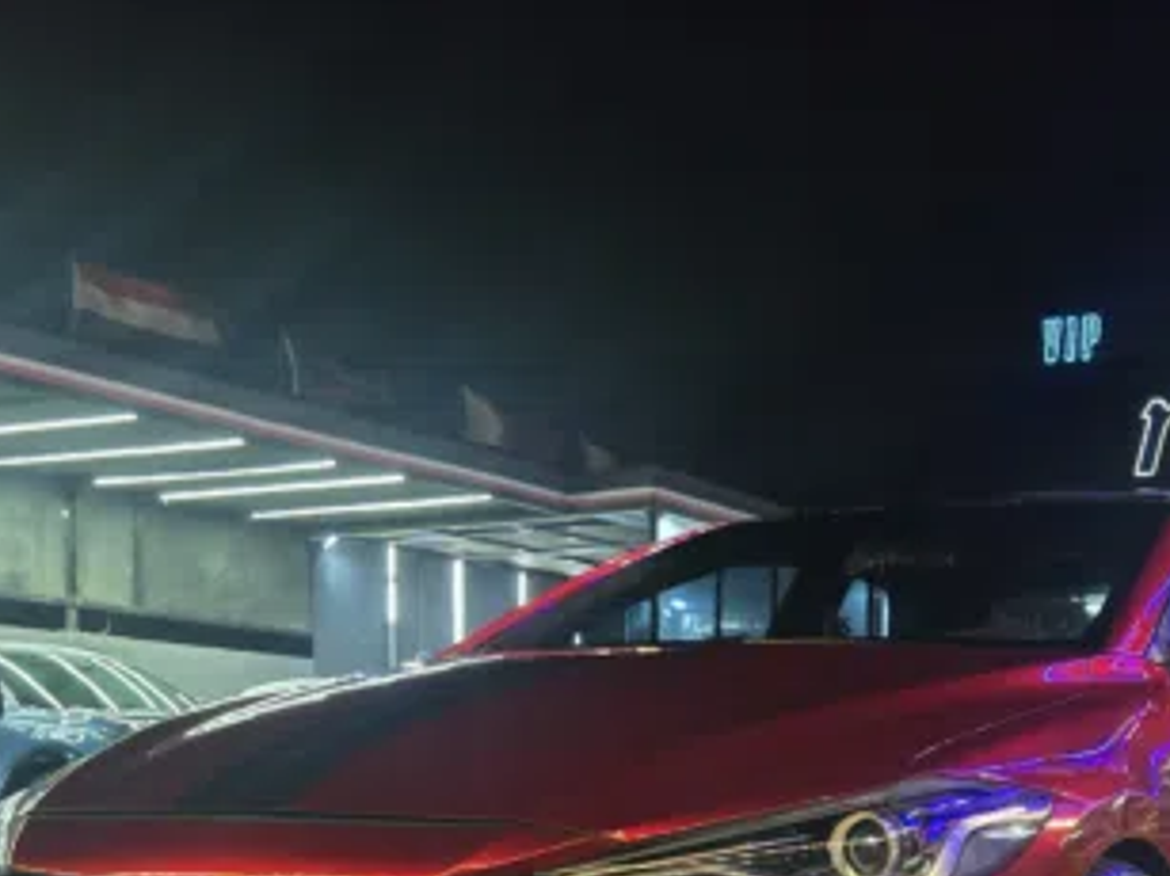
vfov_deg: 28.2
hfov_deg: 37.1
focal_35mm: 48
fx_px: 1622
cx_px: 1052
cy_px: 903
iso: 1250
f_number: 1.7
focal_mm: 6.3
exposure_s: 1/100
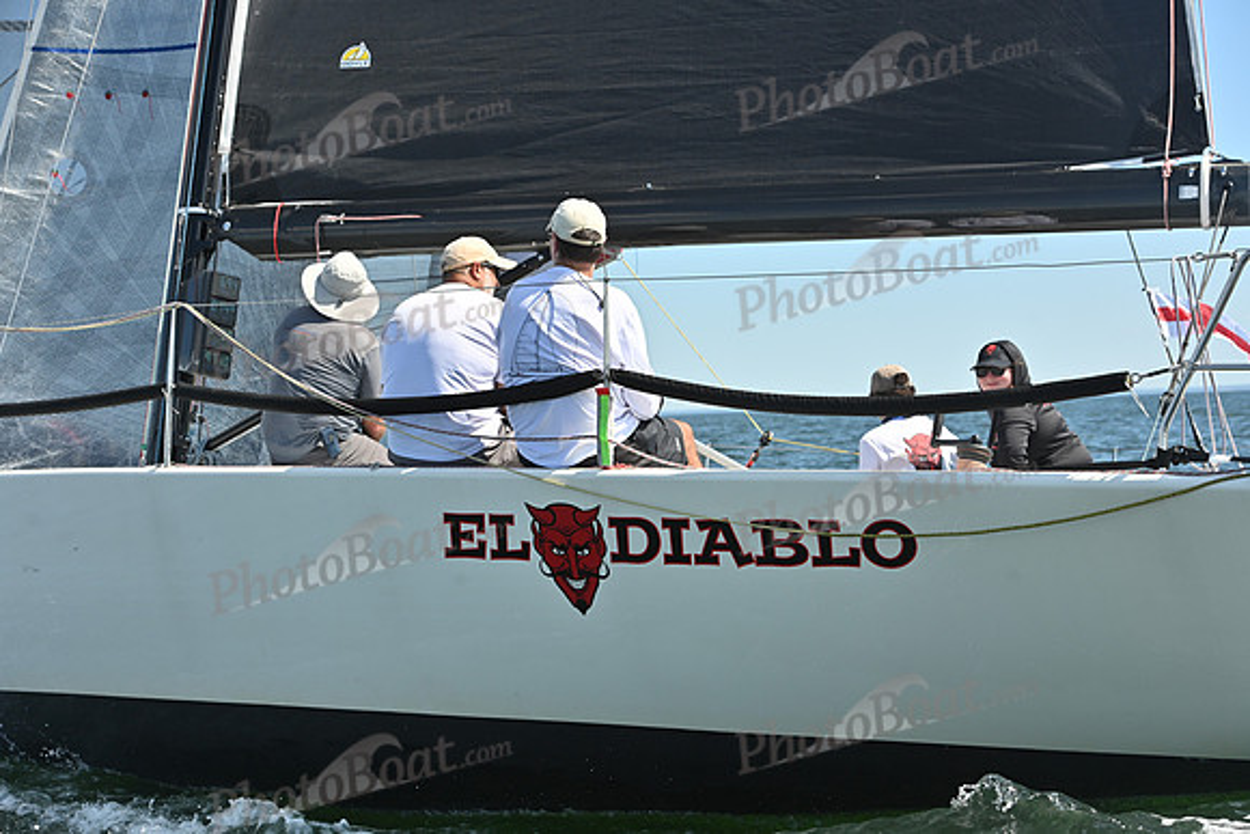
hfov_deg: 28.8
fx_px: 2431
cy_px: 417
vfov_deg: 19.5
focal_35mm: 70
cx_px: 625
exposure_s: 1/1000
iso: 250
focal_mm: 70
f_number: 7.1
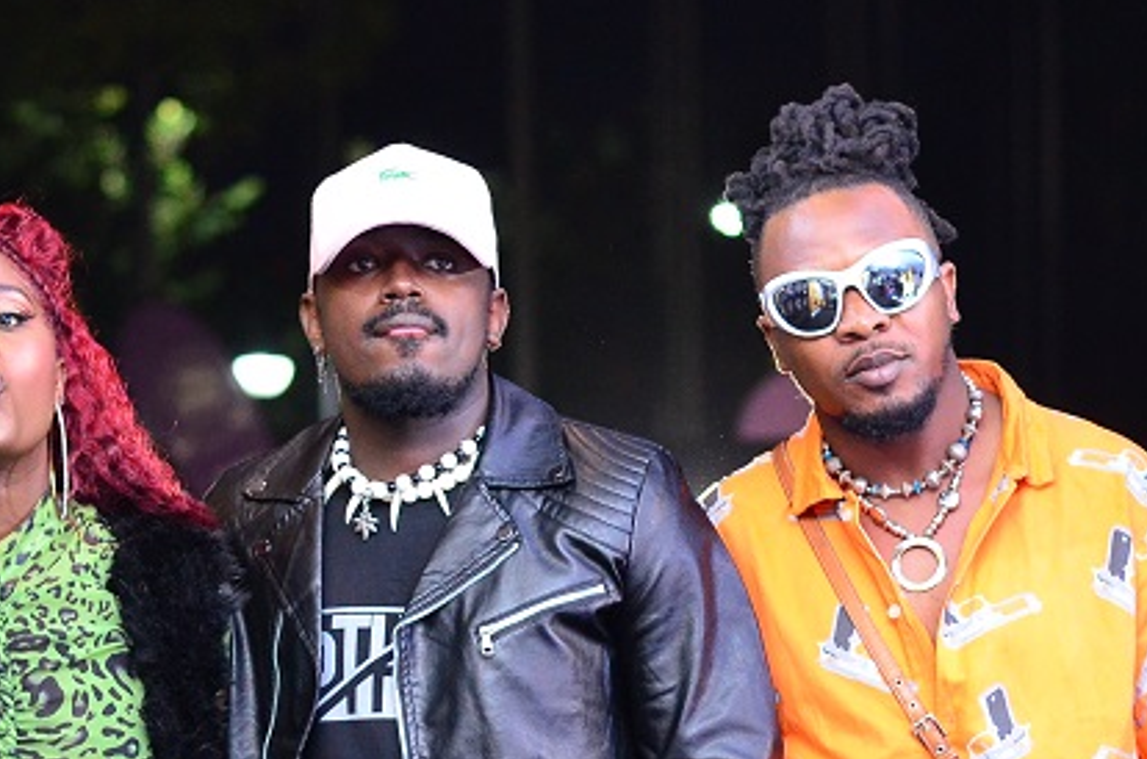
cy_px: 626
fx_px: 5181
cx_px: 504
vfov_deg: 8.4
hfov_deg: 12.6
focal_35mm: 163
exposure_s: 1/250
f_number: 2.2
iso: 2500
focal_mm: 50
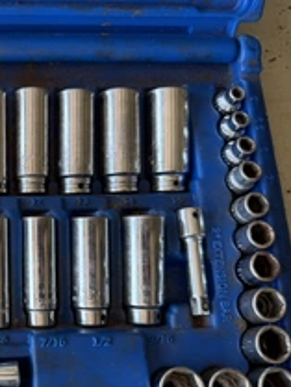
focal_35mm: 46
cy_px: 244
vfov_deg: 40.9
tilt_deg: -78.0
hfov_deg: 28.4
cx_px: -37
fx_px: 515
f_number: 1.78
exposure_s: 1/179
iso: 80
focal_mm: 6.76
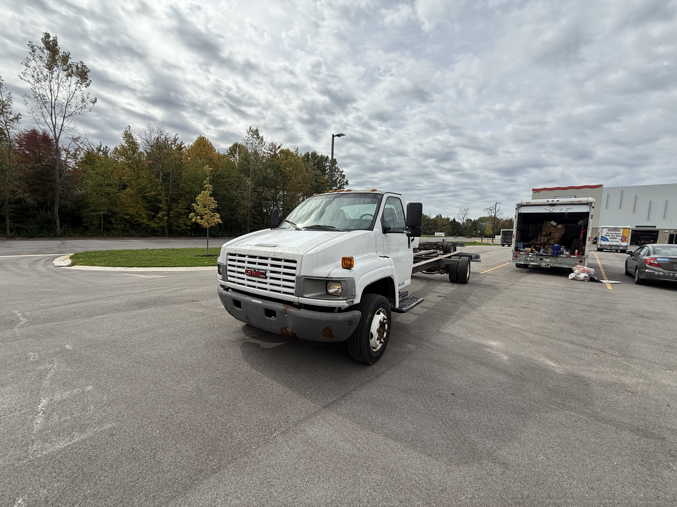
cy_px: 254
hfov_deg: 102.1
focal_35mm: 14
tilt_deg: -3.2
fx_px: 274
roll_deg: -1.7
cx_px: 338
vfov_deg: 85.7
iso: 50
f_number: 2.2
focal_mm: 2.22
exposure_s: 1/2092
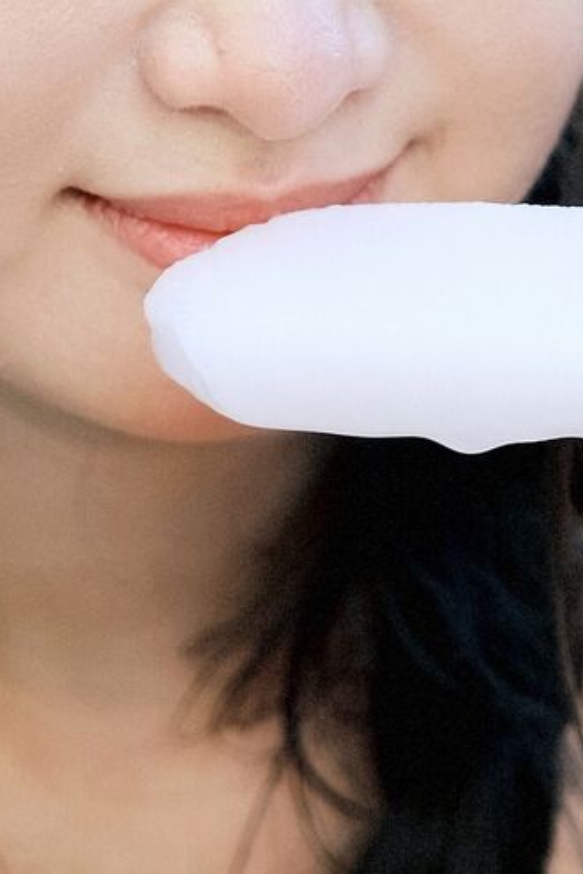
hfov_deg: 4.5
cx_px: 113
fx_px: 7336
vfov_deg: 6.8
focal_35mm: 302
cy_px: 373
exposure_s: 1/250
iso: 400
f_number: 2.8
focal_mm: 55
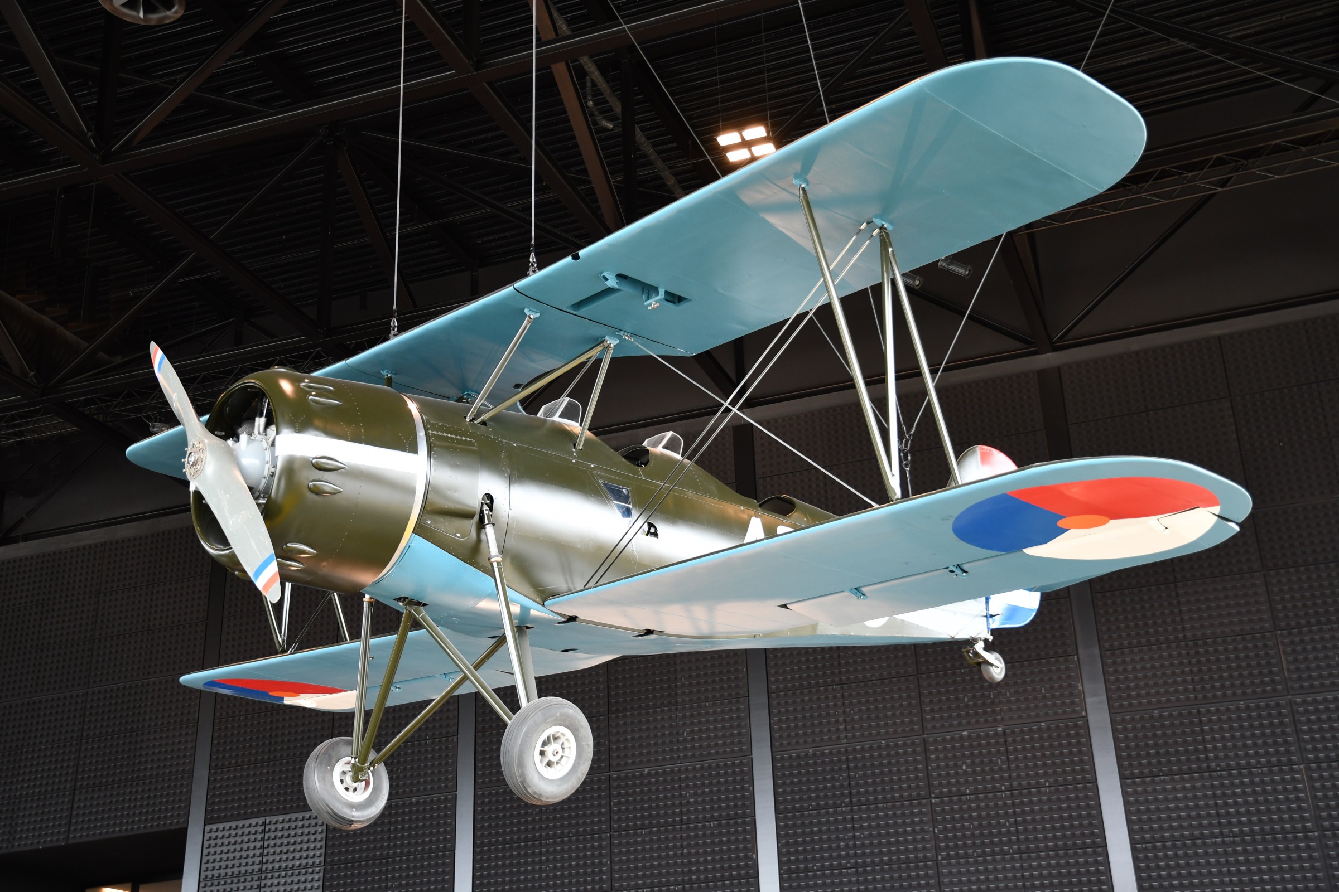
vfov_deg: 29.9
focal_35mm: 45
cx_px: 670
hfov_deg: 43.6
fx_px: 1674
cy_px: 446
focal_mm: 30
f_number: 3.2
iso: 320
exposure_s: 1/20
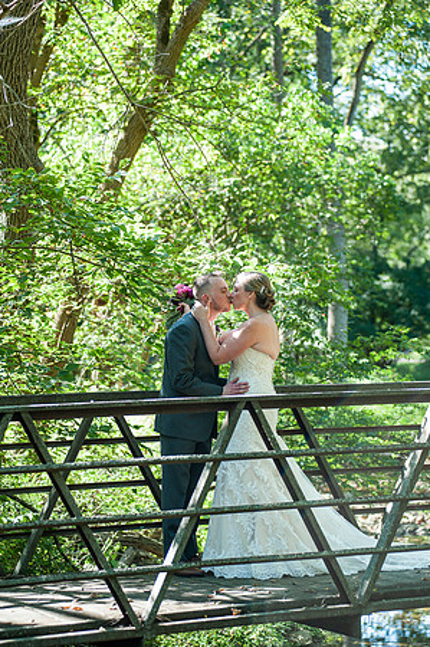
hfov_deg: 13.7
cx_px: 215
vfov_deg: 20.4
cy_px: 324
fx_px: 1796
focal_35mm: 100
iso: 160
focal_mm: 100
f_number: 3.2
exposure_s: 1/320
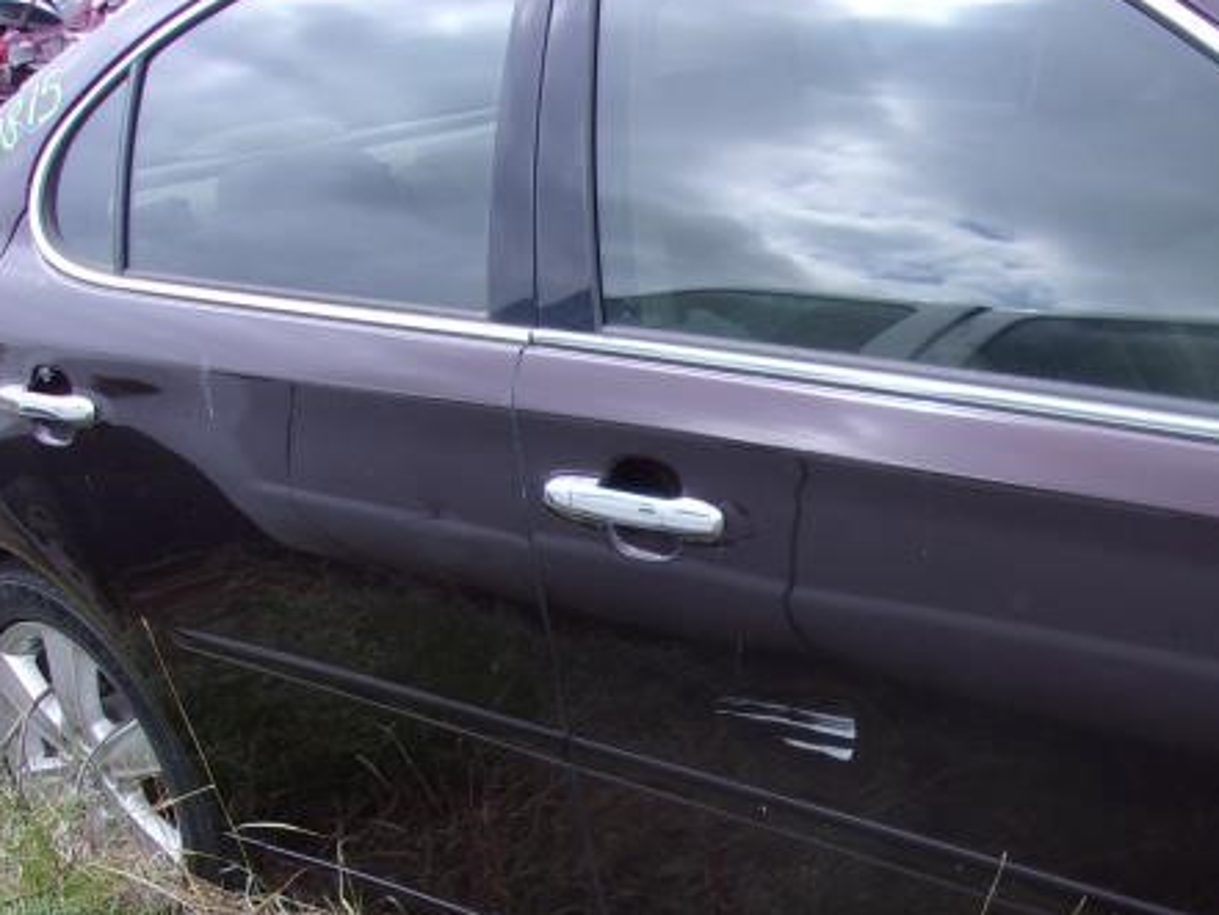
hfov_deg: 37.7
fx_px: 1726
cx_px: 948
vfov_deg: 29.5
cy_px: 619
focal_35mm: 49
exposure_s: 1/340
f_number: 3
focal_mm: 4.9
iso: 80
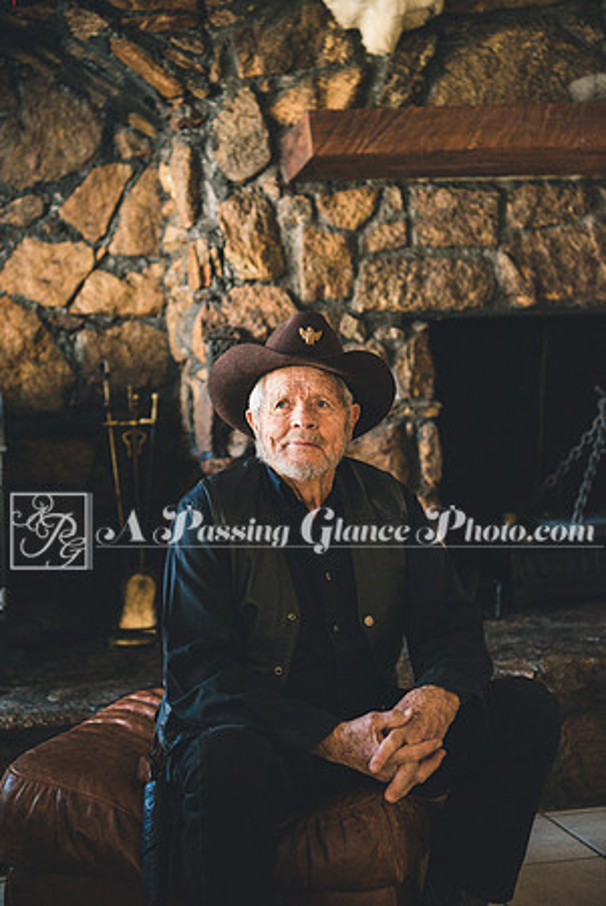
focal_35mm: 55
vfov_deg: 36.2
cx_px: 303
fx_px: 1385
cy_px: 453
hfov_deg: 24.7
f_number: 3.5
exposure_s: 1/125
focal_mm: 55
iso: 10000
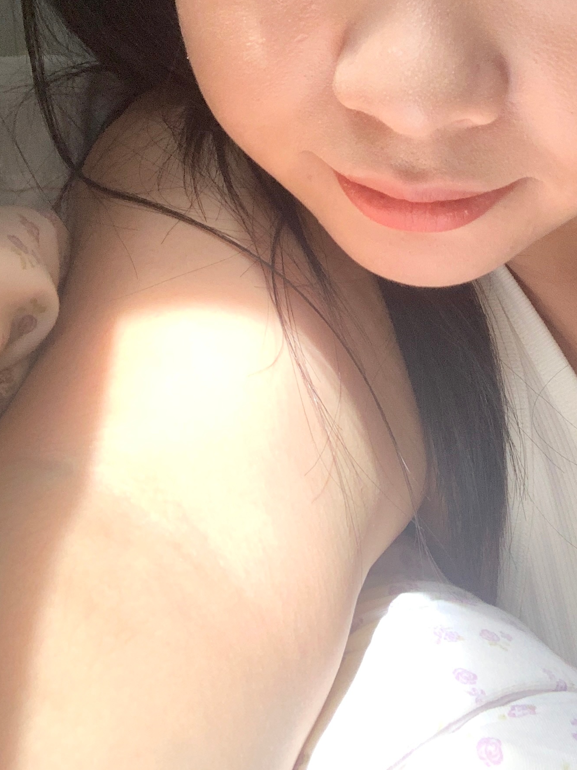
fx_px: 1245
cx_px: 440
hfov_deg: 25.7
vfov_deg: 33.1
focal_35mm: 56
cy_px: 119
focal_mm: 2.87
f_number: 2.2
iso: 125
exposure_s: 1/60
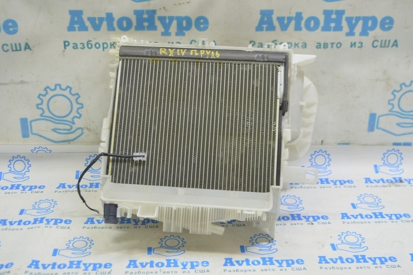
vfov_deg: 26.4
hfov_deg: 38.9
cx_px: 206
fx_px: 585
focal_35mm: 51
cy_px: 138
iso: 400
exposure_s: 1/20
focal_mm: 34
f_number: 5.6
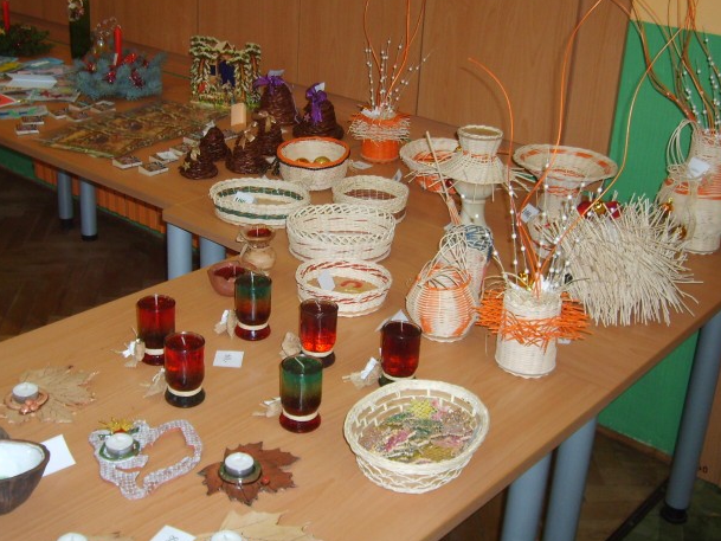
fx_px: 958
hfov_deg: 41.1
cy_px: 247
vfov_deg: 31.5
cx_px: 296
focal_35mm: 46
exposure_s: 1/45
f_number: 2.8
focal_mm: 5.8
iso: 100
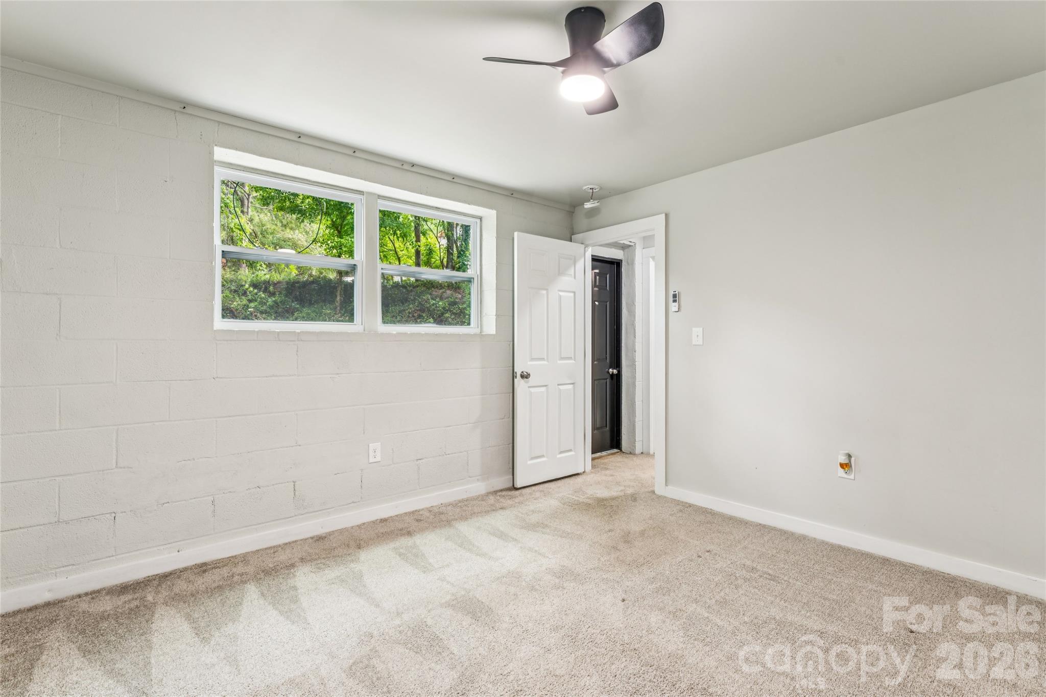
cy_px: 348
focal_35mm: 16
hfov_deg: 95.3
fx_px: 476
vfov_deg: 72.4
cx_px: 523
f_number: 9
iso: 100
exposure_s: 1/1.67
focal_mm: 16.4
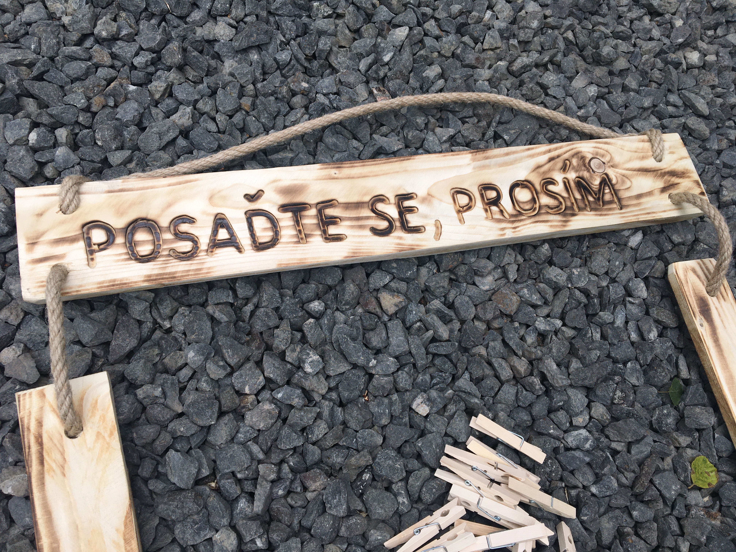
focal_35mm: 29
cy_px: 276
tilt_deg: -66.8
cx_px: 368
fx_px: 617
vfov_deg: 48.2
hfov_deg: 61.7
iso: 25
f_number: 2.2
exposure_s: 1/553
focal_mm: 4.15
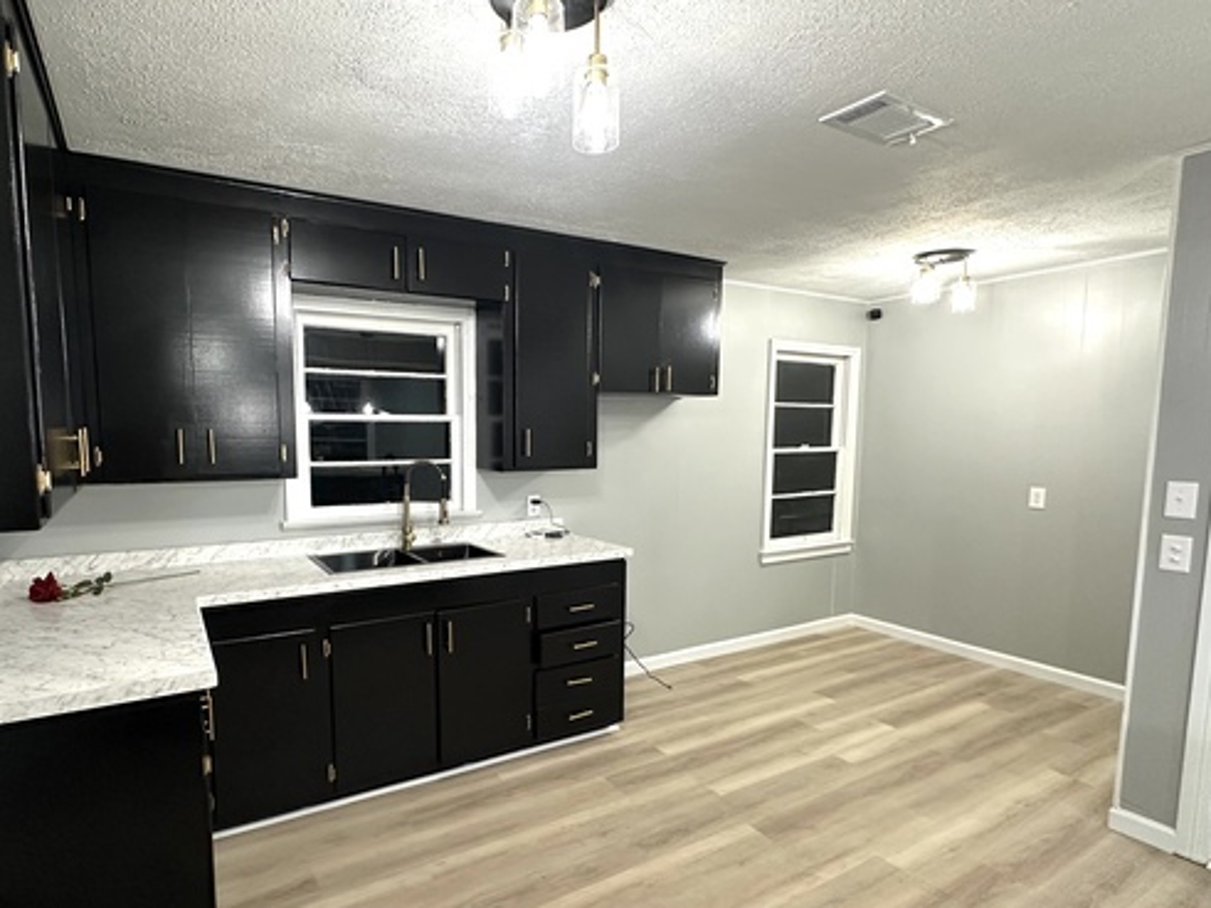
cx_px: 522
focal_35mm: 19
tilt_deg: -6.2
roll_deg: -0.3
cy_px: 496
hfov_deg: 84.2
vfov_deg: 68.5
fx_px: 665
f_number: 2.2
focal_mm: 2.22
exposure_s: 1/60
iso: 400
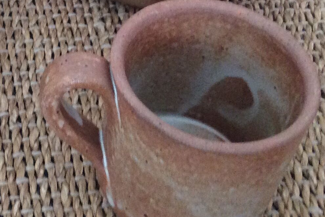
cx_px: -16
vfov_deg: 15.4
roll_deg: +0.7
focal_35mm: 87
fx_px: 785
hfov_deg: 22.3
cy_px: -10
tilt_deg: -43.8
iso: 200
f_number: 2.4
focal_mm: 3.3
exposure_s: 1/25
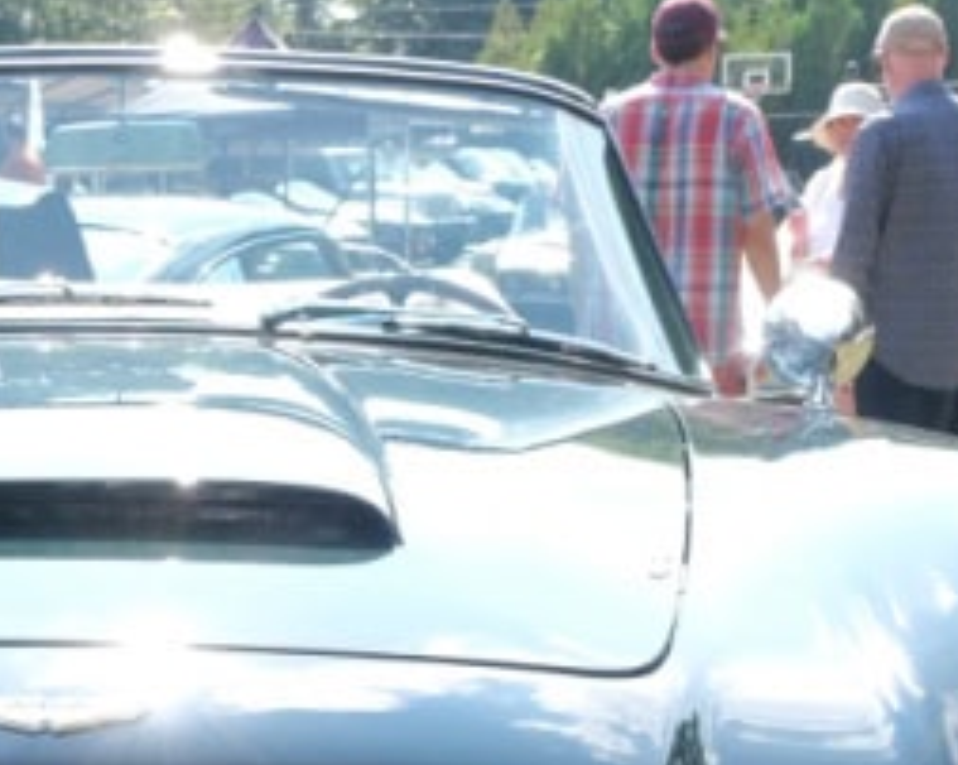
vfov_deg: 16.9
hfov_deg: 20.9
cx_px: 45
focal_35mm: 89
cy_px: 725
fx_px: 2521
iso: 200
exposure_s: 1/60
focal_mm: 20.2
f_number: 9
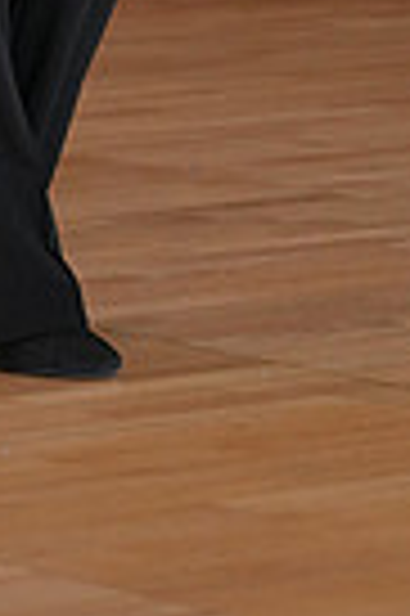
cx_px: 412
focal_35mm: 378
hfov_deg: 3.6
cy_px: -522
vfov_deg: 5.4
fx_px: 6473
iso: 1600
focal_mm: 89
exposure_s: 1/500
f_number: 4
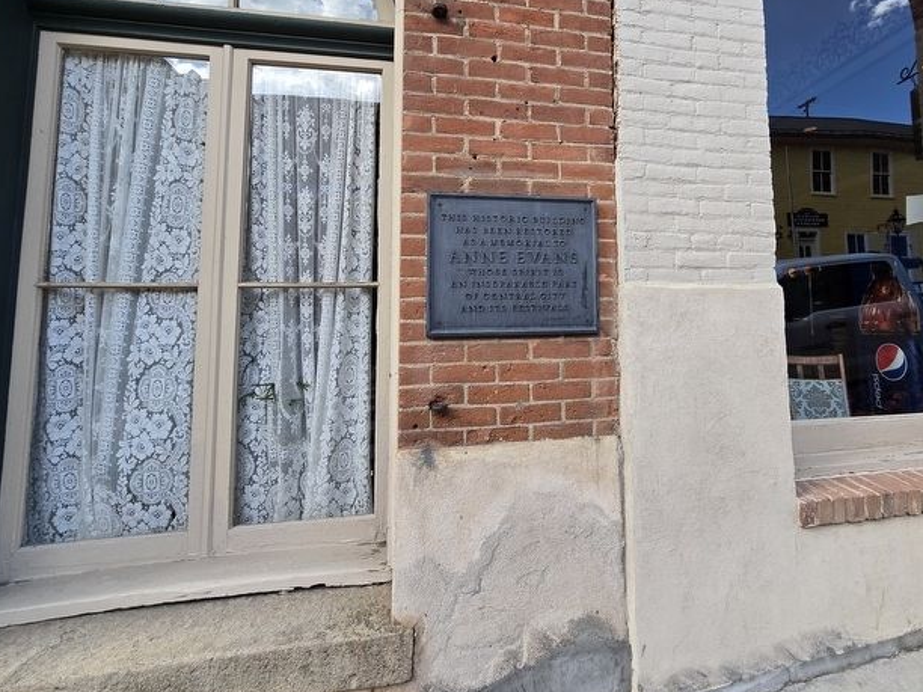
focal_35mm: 17
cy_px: 267
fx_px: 453
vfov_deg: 73.7
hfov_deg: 89.6
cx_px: 564
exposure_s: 1/359
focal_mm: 2.2
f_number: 2.2
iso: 80
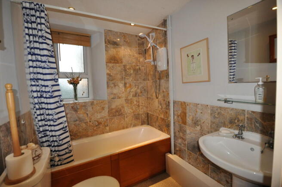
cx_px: 141
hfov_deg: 100.4
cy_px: 94
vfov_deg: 77.2
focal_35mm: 15
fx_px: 117
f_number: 3.5
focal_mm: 10
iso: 800
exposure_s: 1/60
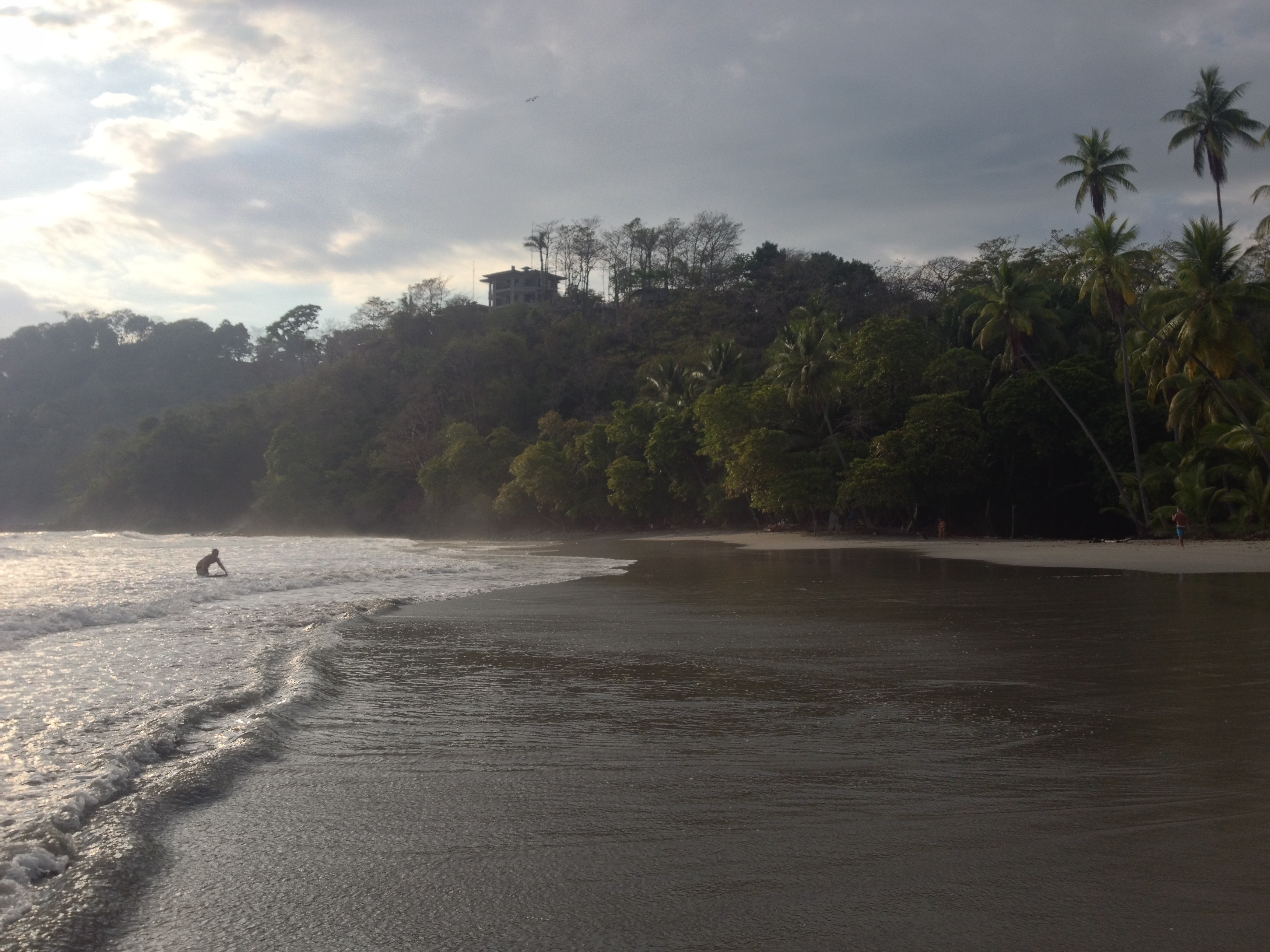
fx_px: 1284
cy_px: 476
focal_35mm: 35
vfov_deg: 40.7
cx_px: 635
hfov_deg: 52.6
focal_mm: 4.28
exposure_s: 1/1534
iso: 50
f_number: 2.4
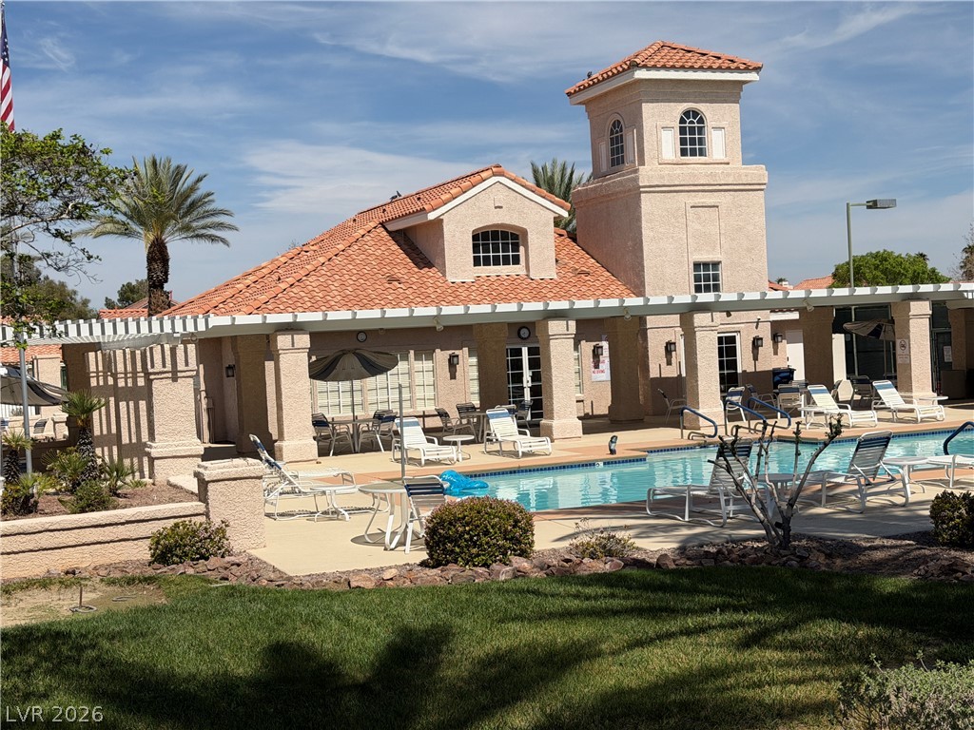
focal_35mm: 48
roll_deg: +3.0
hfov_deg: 39.7
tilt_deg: -1.3
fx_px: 1351
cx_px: 487
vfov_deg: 30.3
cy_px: 365
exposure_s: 1/13333
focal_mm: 6.76
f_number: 1.78
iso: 80
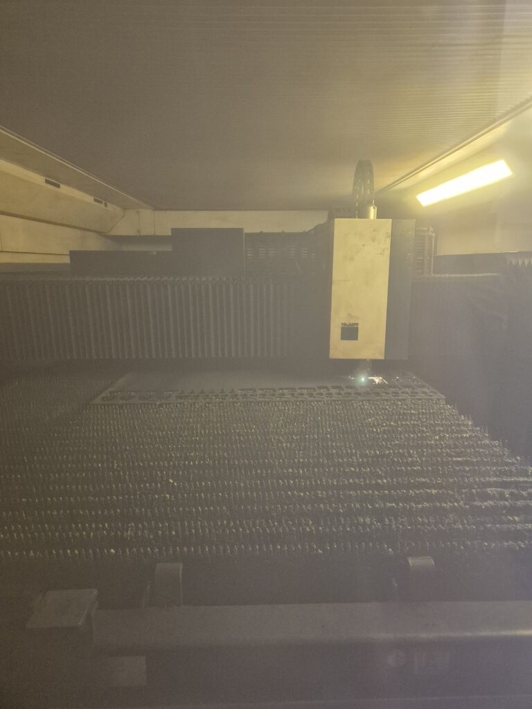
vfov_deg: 73.9
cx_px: 266
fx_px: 471
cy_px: 354
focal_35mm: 23
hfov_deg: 58.9
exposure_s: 1/100
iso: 1250
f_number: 1.8
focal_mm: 5.4
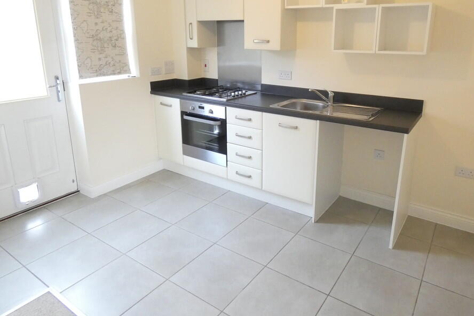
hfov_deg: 73.5
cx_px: 265
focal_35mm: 24
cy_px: 120
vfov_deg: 52.6
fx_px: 316
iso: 800
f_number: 2.8
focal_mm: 3.6
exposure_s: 1/60
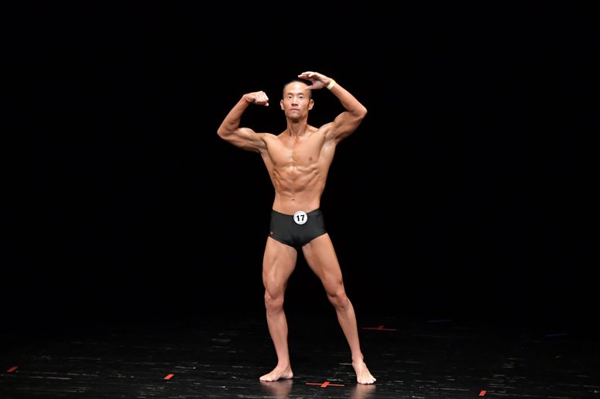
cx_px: 300
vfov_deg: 5.4
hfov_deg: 8.1
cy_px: 200
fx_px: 4248
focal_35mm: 255
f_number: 5.6
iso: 4000
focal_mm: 170
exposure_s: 1/400
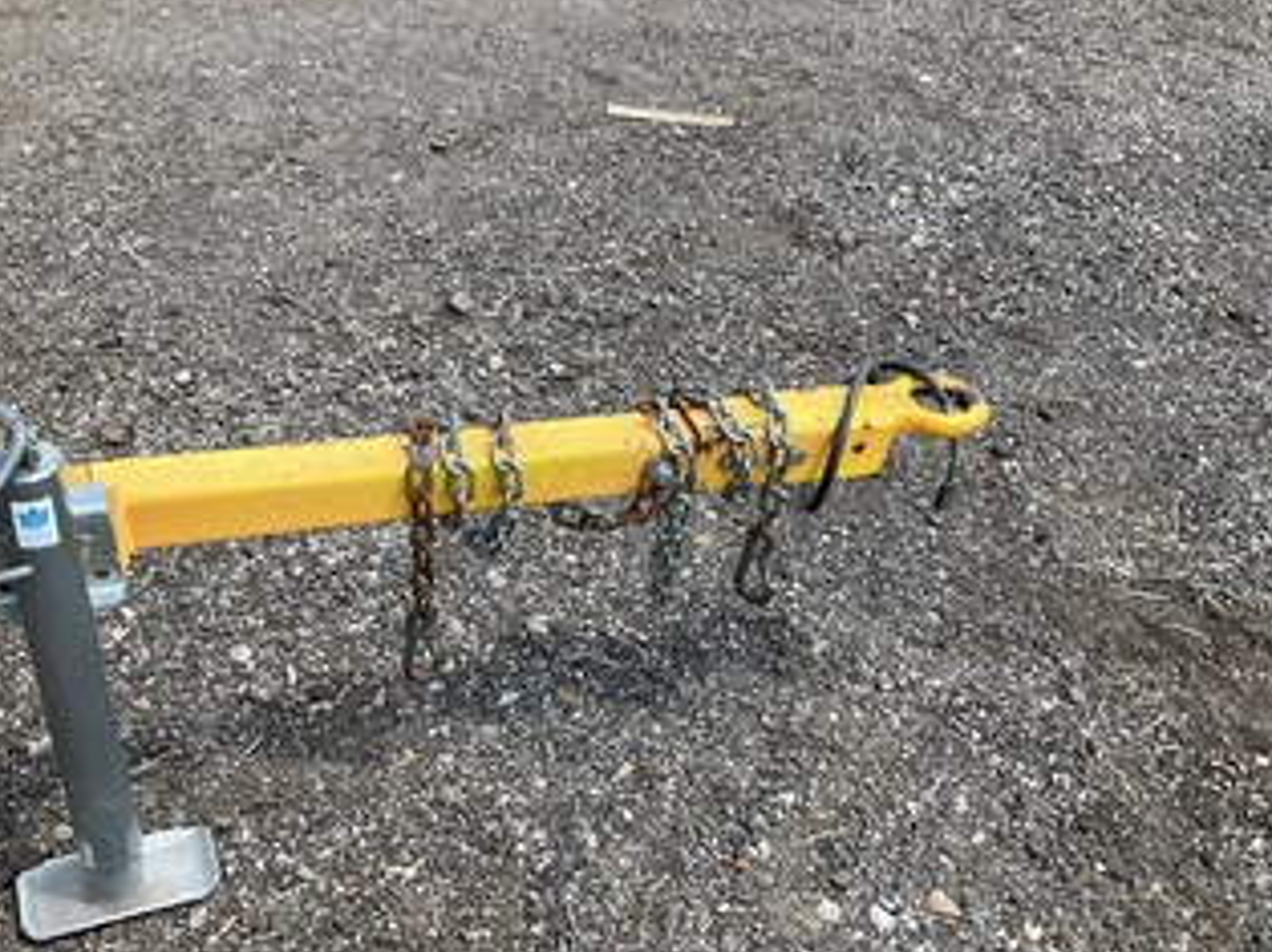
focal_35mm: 37
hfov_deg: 50.2
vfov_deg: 38.5
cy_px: 571
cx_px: 656
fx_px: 1359
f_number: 1.8
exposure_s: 1/635
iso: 25
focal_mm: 3
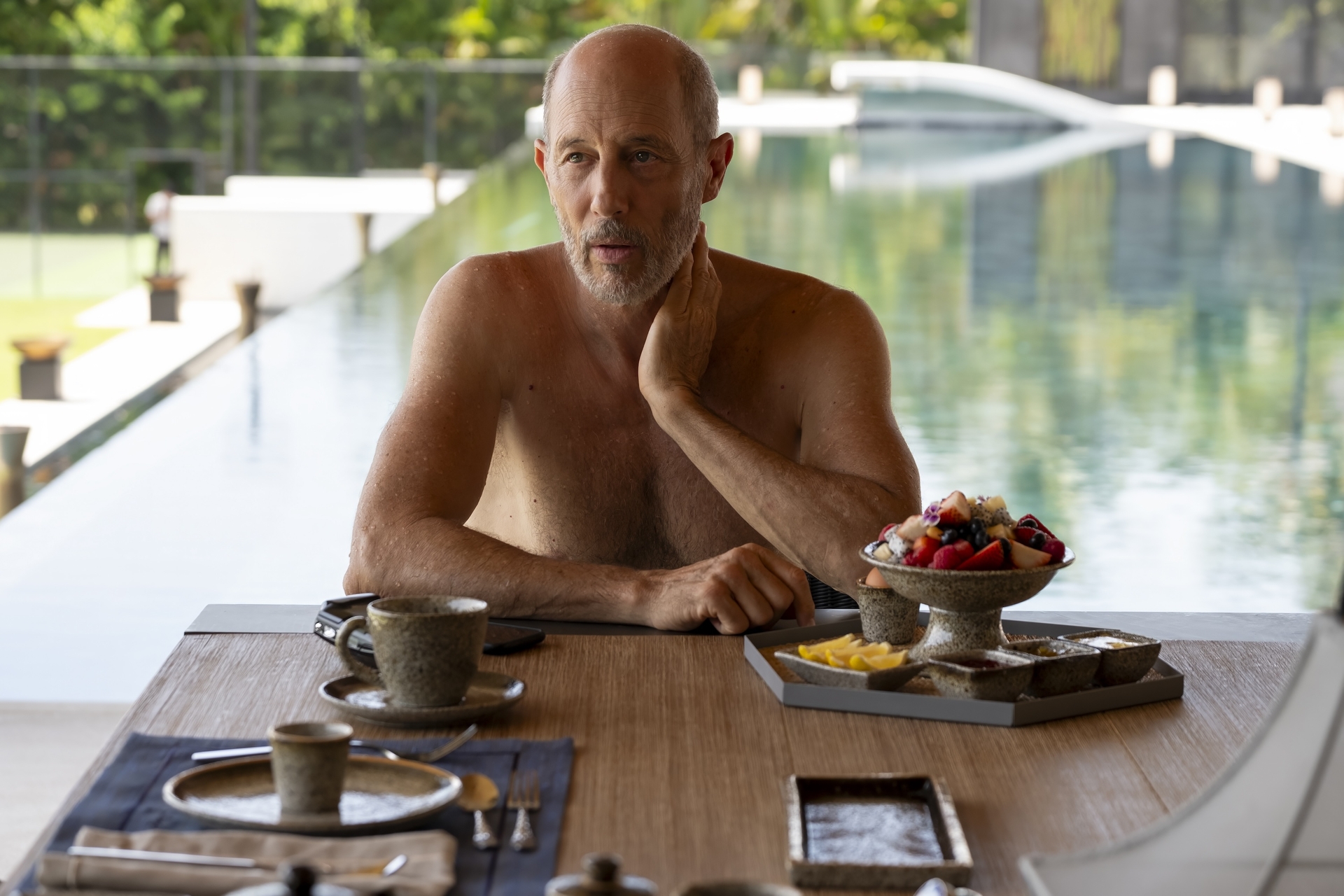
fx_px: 3136
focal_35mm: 84
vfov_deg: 16.3
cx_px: 672
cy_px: 448
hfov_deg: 24.2
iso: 400
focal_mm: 56.3
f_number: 4
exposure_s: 1/500
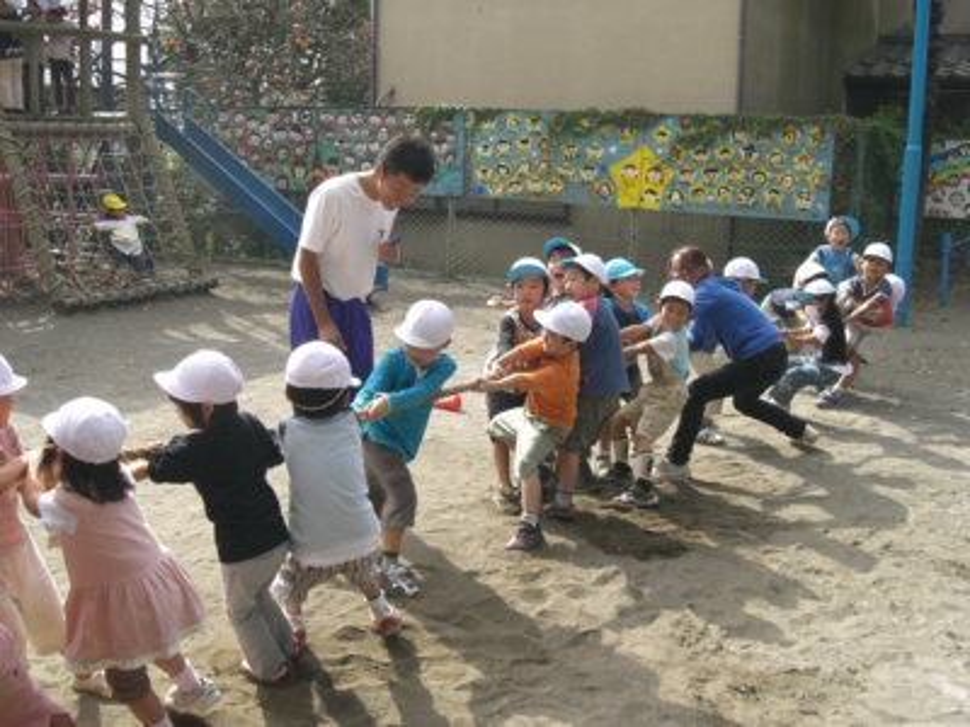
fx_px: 1065
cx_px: 485
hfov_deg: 49.0
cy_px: 364
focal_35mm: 38
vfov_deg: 37.7
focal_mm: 6.3
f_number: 4.4
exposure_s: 1/200
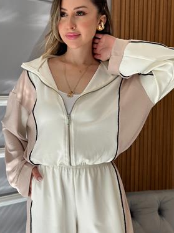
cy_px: 122
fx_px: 450
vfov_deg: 29.0
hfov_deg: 21.9
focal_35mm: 67
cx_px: 74
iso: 80
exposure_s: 1/371
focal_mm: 6.86
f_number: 1.78
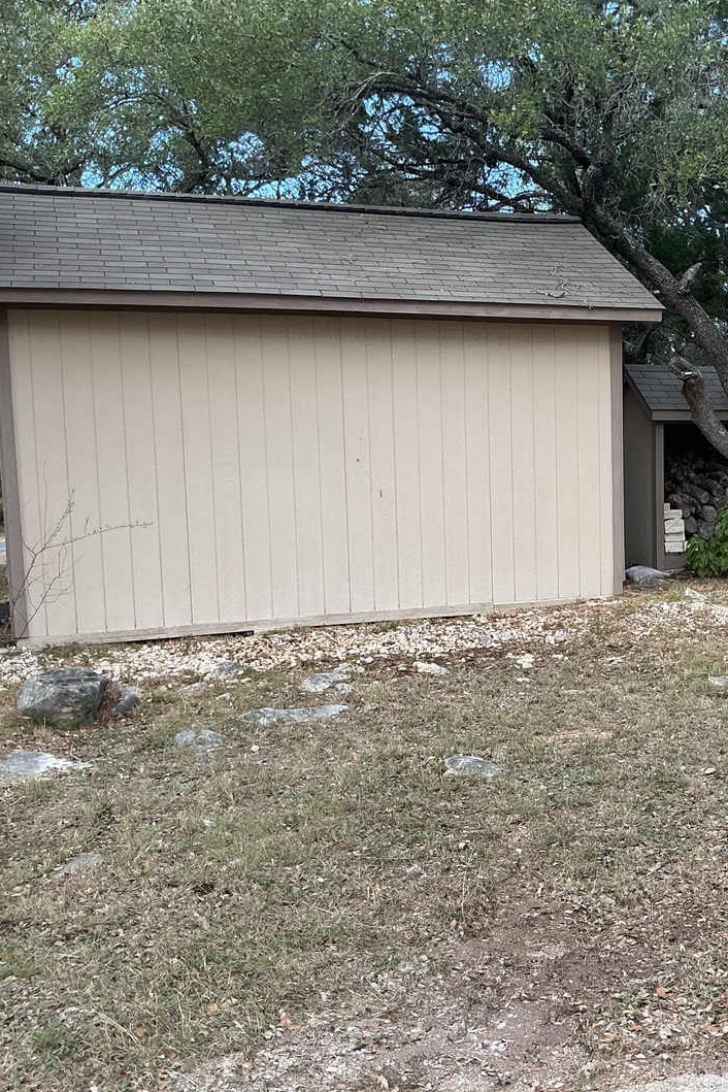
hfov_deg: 31.5
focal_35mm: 41
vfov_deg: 47.4
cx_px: 621
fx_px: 1244
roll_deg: +0.2
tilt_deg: -3.8
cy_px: 547
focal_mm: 3
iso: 20
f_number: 1.8
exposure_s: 1/188
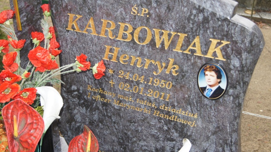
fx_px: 399
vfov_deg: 21.6
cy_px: 71
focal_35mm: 56
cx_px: 136
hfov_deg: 37.5
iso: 200
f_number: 5
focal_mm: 35
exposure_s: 1/125
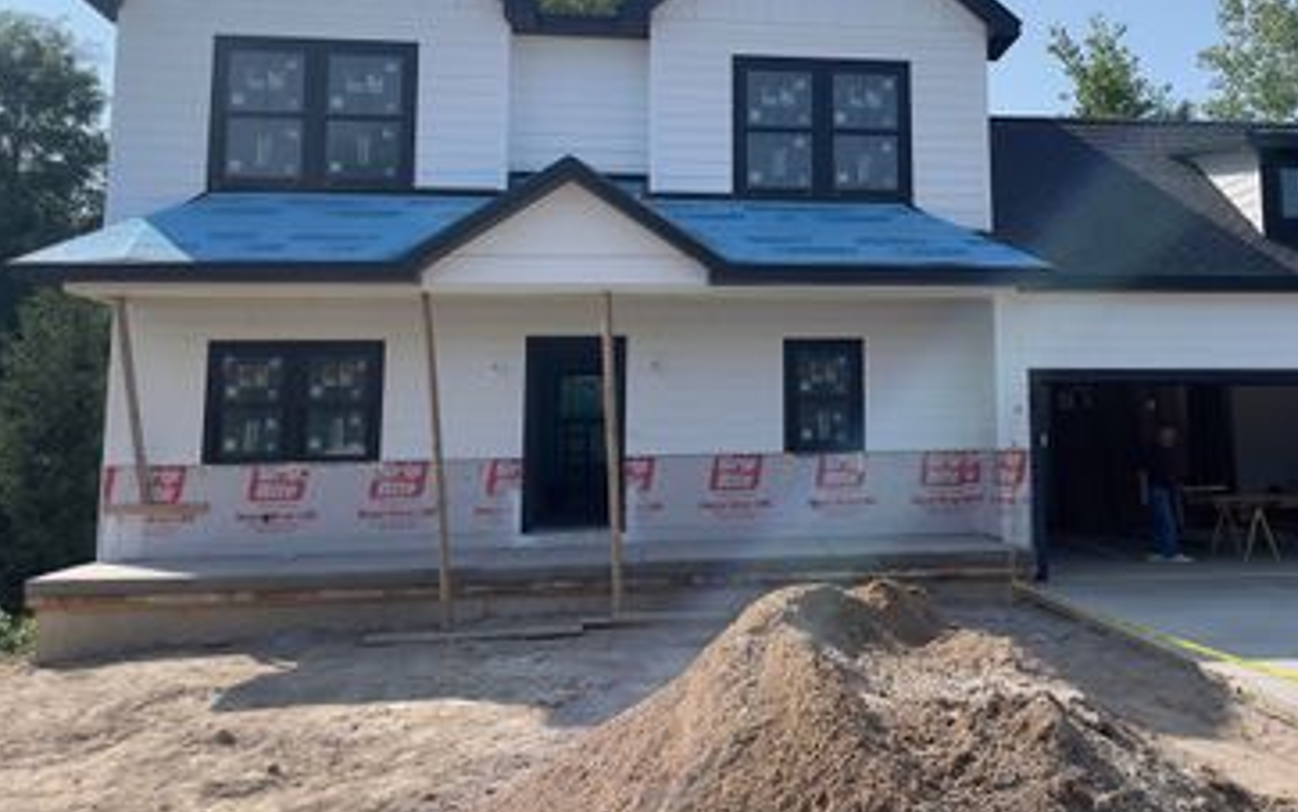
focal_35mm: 38
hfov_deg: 50.5
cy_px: 259
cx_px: 876
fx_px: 1344
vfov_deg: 33.3
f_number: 1.6
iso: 32
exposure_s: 1/3610
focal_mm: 4.2
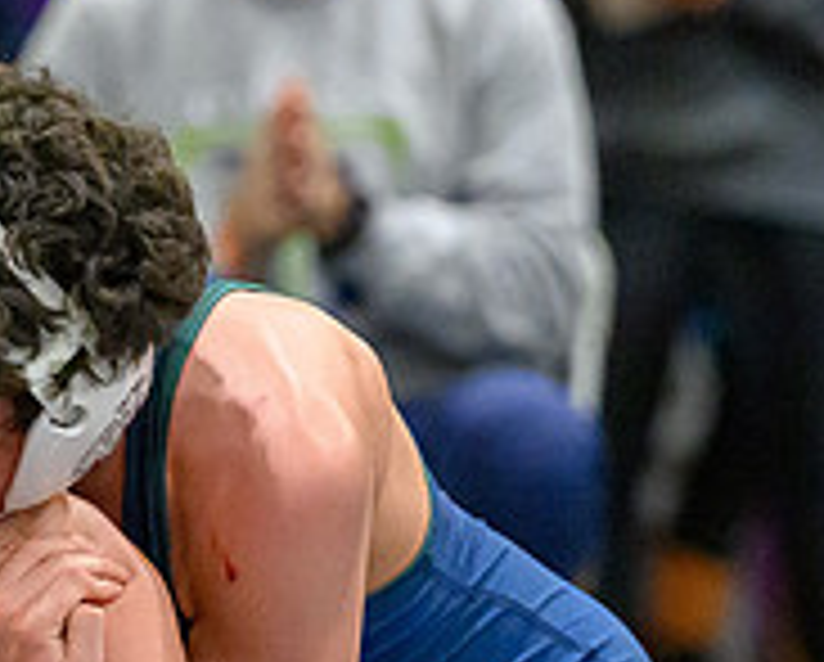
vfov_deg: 2.6
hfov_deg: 3.2
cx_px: -82
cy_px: 688
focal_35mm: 603
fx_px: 14729
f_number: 2.8
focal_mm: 145
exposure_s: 1/800
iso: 11400
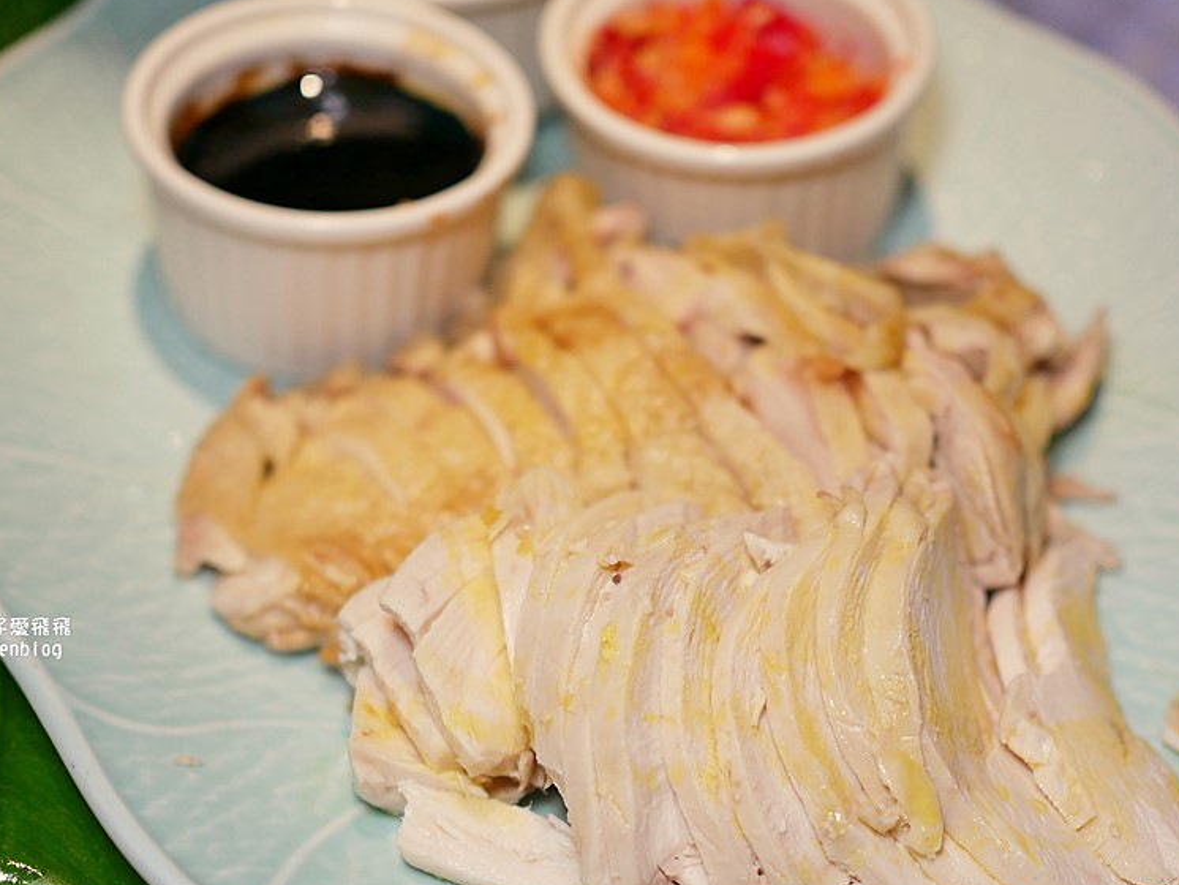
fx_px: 2283
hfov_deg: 28.9
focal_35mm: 67
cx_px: 651
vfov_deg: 21.9
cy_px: 535
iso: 200
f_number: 1.8
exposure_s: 1/500
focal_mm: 25
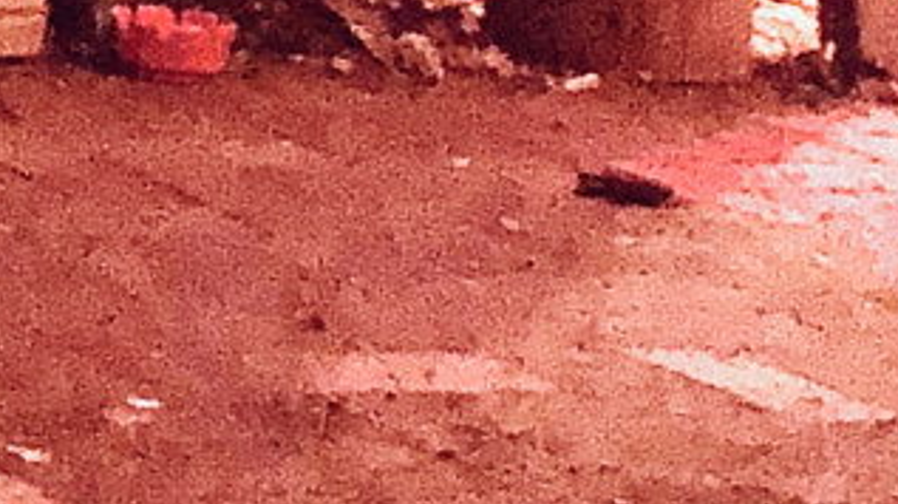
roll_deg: +1.1
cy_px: -1038
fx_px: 3665
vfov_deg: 7.0
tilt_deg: +4.5
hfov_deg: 13.6
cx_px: -173
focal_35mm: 154
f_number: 1.8
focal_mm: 3.99
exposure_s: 1/4
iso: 500
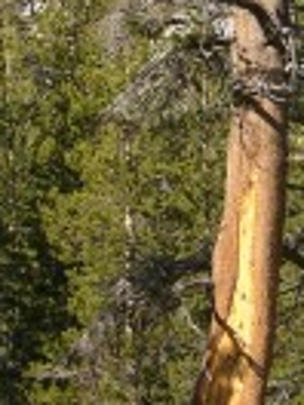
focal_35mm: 430
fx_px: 5035
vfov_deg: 4.6
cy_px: 34
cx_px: 393
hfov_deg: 3.5
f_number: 4.7
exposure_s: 1/200
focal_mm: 18.8
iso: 50
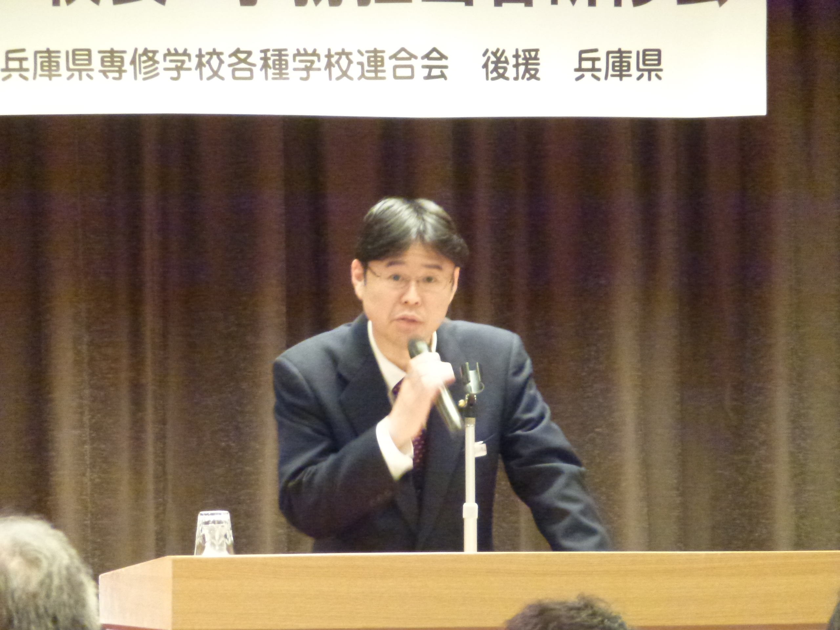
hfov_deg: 5.2
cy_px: 315
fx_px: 9318
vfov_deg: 3.9
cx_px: 420
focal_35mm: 384
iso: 1250
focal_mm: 68.8
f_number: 5.9
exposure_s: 1/8
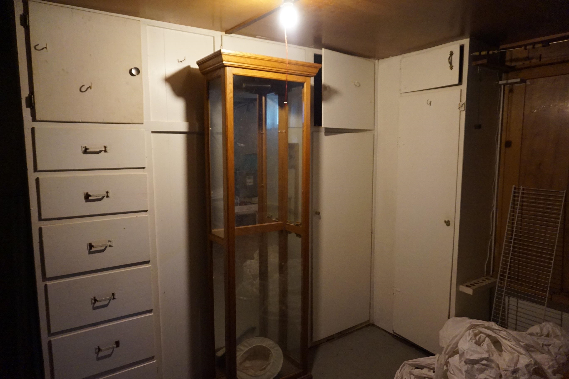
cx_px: 284
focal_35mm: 24
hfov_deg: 73.7
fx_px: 379
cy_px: 190
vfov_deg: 53.1
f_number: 3.5
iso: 3200
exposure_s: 1/80
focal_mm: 16
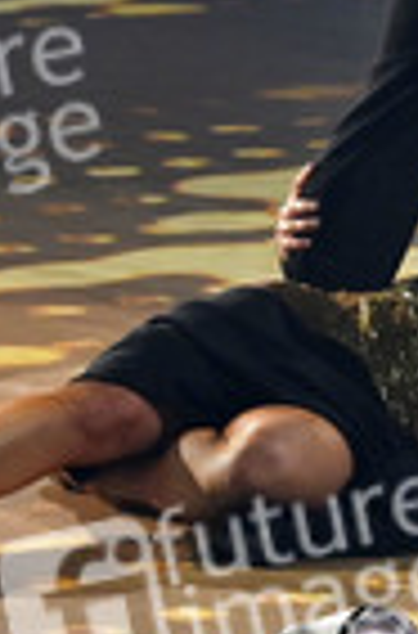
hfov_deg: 4.9
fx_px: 4842
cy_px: -90
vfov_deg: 7.4
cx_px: 360
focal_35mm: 276
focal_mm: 97
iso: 1600
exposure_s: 1/640
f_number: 5
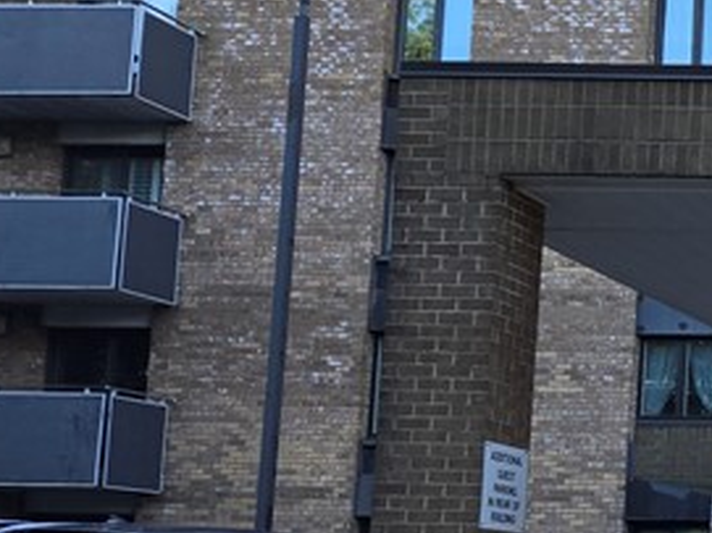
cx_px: 1266
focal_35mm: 87
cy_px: 410
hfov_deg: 18.1
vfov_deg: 16.9
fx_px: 1789
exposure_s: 1/120
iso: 32
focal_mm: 5.4
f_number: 1.8
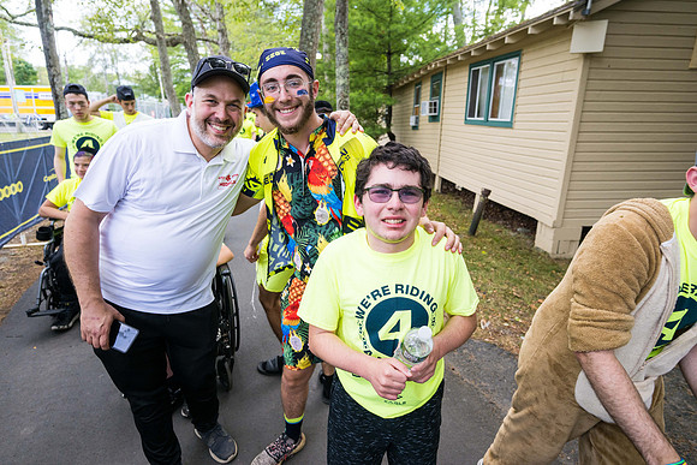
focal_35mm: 20
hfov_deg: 85.4
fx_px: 378
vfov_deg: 63.2
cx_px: 348
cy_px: 232
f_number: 4
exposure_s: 1/500
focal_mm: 19.5
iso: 500
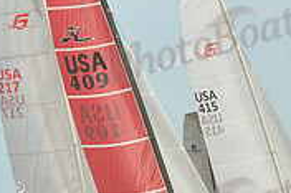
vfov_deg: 2.1
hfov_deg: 3.1
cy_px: 103
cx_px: 428
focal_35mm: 659
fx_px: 5322
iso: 250
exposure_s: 1/1000
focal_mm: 200
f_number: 5.6
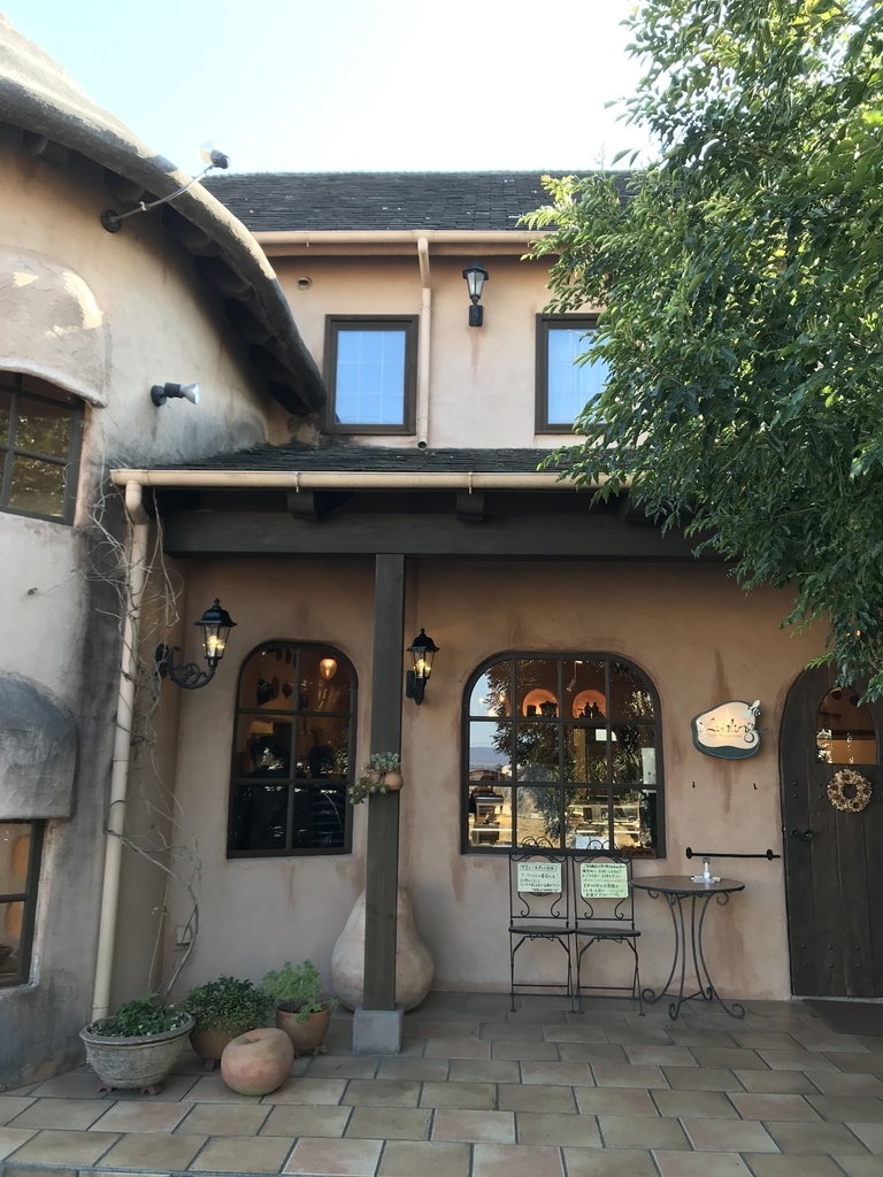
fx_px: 952
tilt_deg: +11.2
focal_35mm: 28
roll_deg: -1.1
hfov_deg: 49.7
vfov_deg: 63.4
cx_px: 442
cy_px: 588
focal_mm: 3.99
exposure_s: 1/137
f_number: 1.8
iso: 20
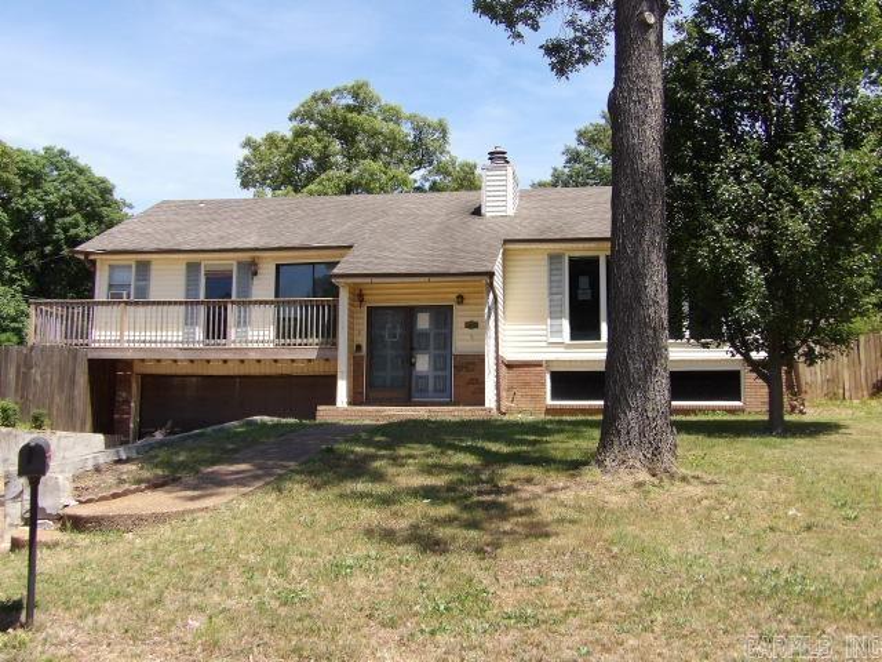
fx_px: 994
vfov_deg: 36.8
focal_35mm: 39
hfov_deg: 47.9
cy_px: 331
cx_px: 441
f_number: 3.7
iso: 100
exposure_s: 1/483
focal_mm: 7
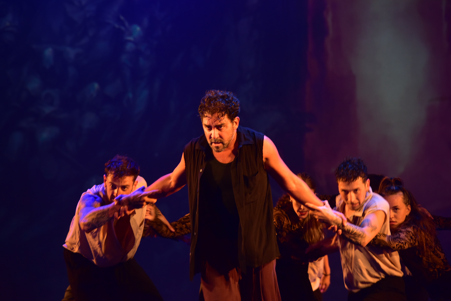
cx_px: 226
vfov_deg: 9.8
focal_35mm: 140
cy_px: 150
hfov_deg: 14.7
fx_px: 1754
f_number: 4.5
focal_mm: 140
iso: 2000
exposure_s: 1/60
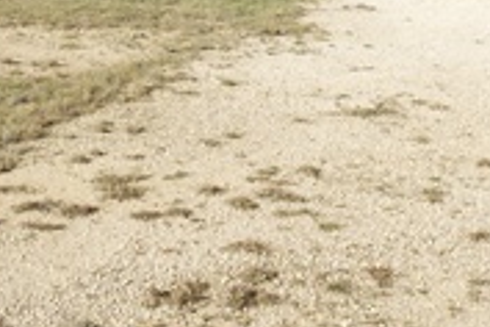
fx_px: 1184
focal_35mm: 87
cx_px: 401
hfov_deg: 23.0
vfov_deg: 15.0
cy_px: -93
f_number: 10
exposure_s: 1/160
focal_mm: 24
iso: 100
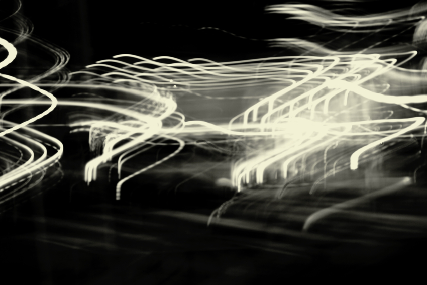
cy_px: 142
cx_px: 214
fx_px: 534
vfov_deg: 29.9
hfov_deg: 43.6
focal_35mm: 45
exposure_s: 1/3.33
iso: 200
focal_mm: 30
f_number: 2.8
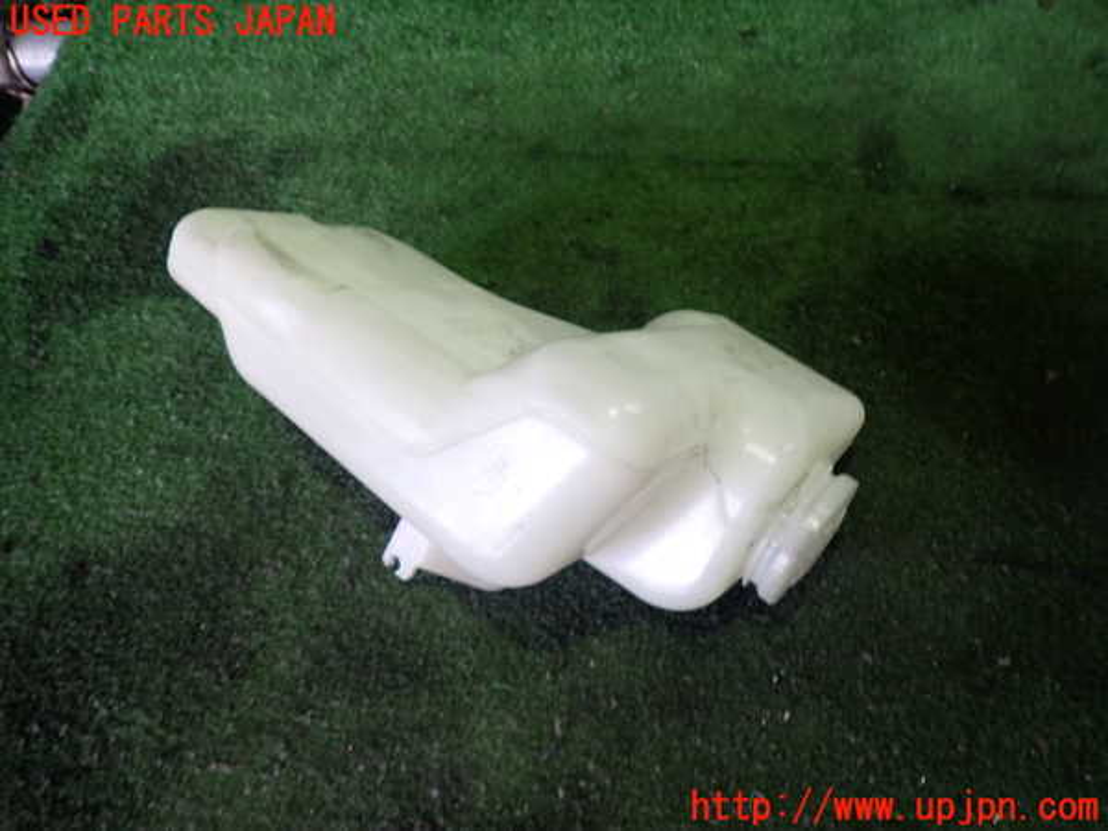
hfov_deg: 69.4
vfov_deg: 54.9
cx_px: 554
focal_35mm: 25
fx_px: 800
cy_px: 416
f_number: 2
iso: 200
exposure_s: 1/40
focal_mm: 4.5
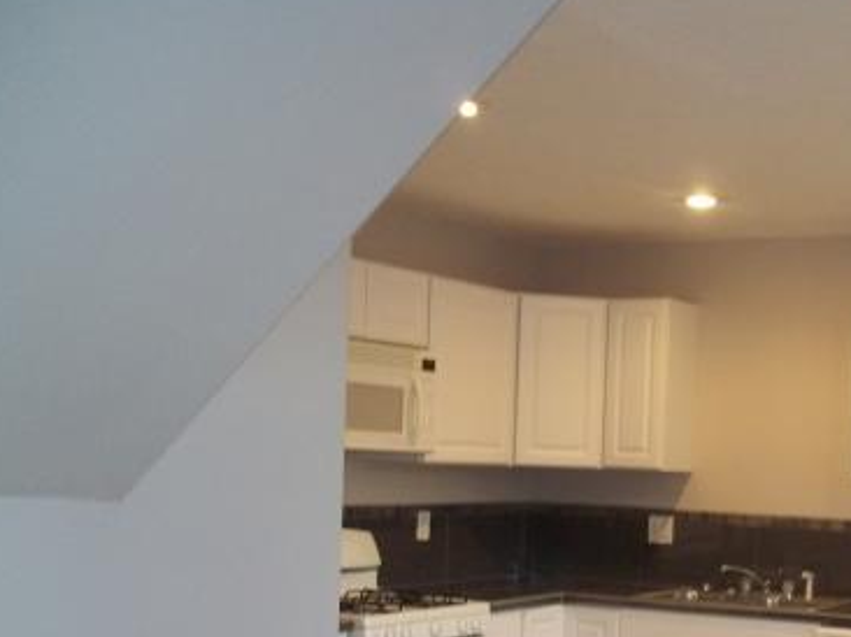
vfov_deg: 25.5
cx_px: 728
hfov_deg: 33.0
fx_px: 1376
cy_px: 528
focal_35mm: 56
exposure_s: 1/30
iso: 160
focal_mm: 5.7
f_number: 2.9
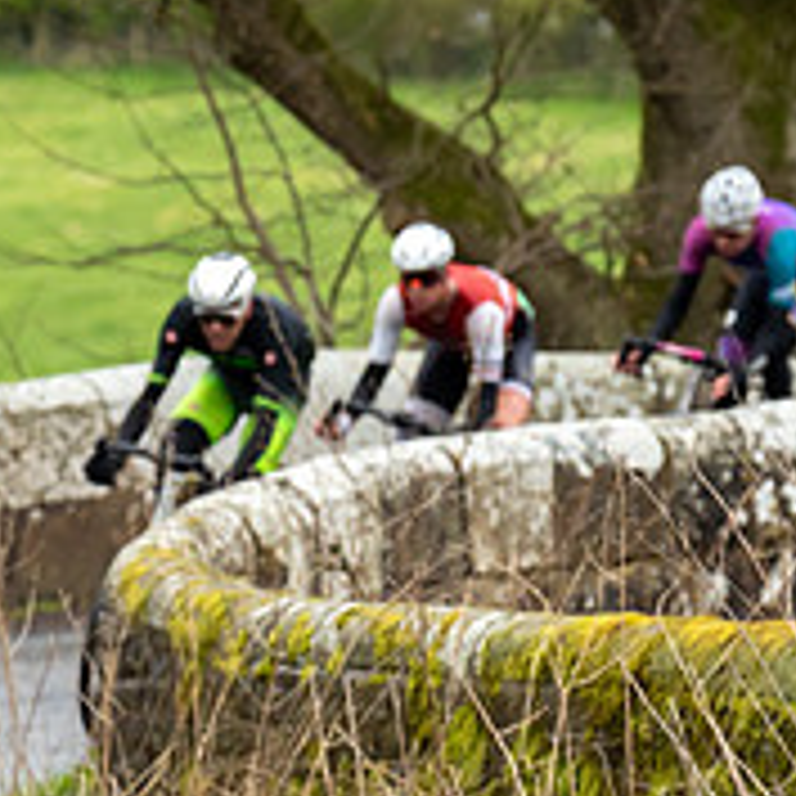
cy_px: 640
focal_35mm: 680
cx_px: -733
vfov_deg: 2.6
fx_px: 17691
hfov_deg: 2.6
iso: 1250
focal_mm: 163
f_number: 4
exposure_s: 1/1000
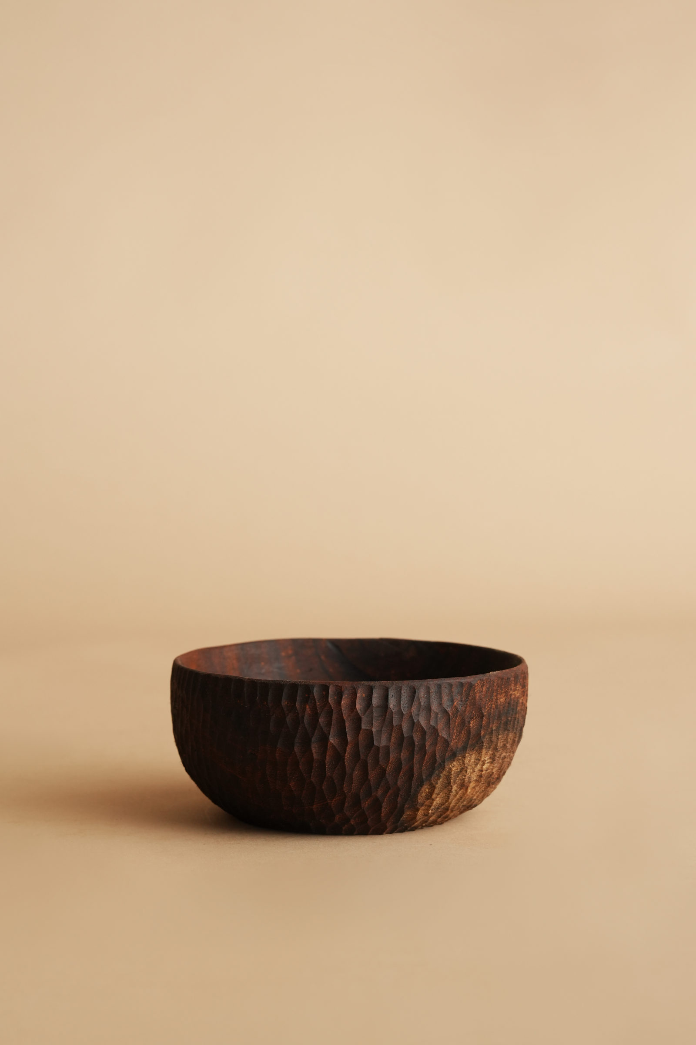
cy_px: 522
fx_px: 2030
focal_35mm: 70
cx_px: 348
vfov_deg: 28.8
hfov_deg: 19.5
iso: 1000
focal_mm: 70
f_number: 8
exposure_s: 1/100
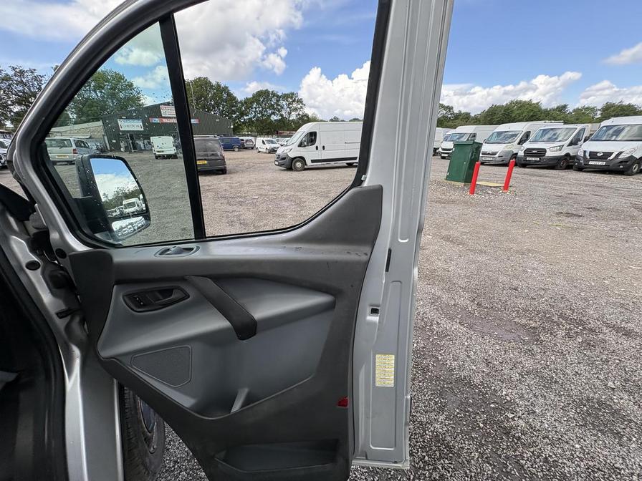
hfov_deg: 102.1
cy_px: 240
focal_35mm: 14
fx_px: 260
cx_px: 321
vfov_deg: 85.7
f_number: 2.2
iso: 64
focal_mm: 2.22
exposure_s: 1/370
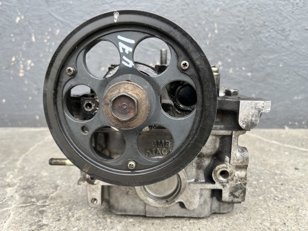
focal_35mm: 26
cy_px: 116
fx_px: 231
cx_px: 154
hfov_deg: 67.3
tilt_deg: -9.2
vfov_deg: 53.0
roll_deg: -0.2
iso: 40
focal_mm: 5.1
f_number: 1.6
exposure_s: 1/121
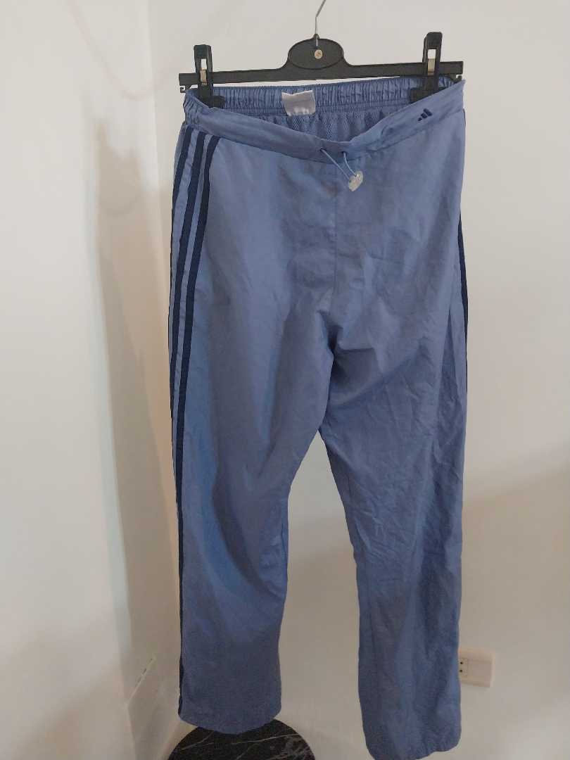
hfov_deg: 53.1
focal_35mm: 26
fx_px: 571
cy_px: 380
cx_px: 285
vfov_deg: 67.3
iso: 500
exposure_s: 1/25
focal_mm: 4
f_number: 1.8
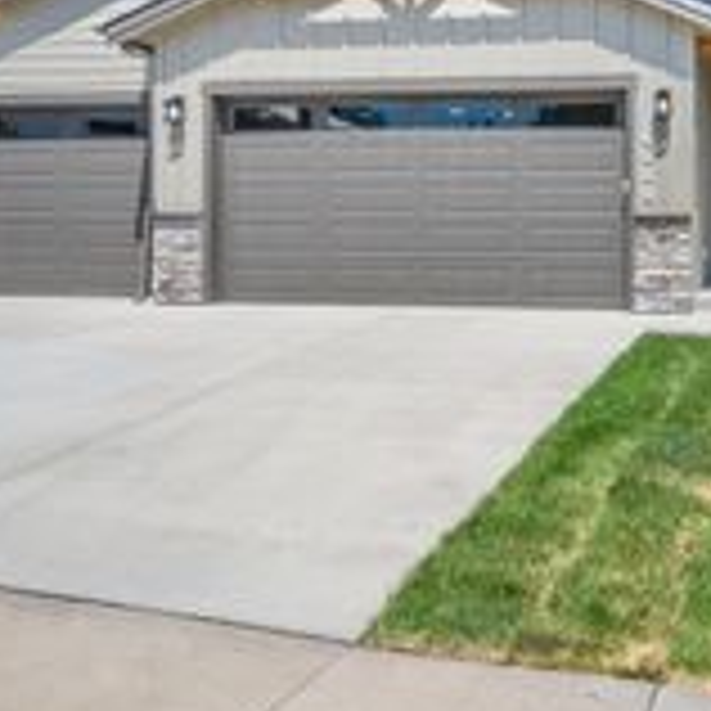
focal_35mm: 43
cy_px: 223
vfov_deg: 38.6
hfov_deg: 36.7
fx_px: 999
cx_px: 639
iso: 100
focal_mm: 16
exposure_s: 1/50
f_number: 8
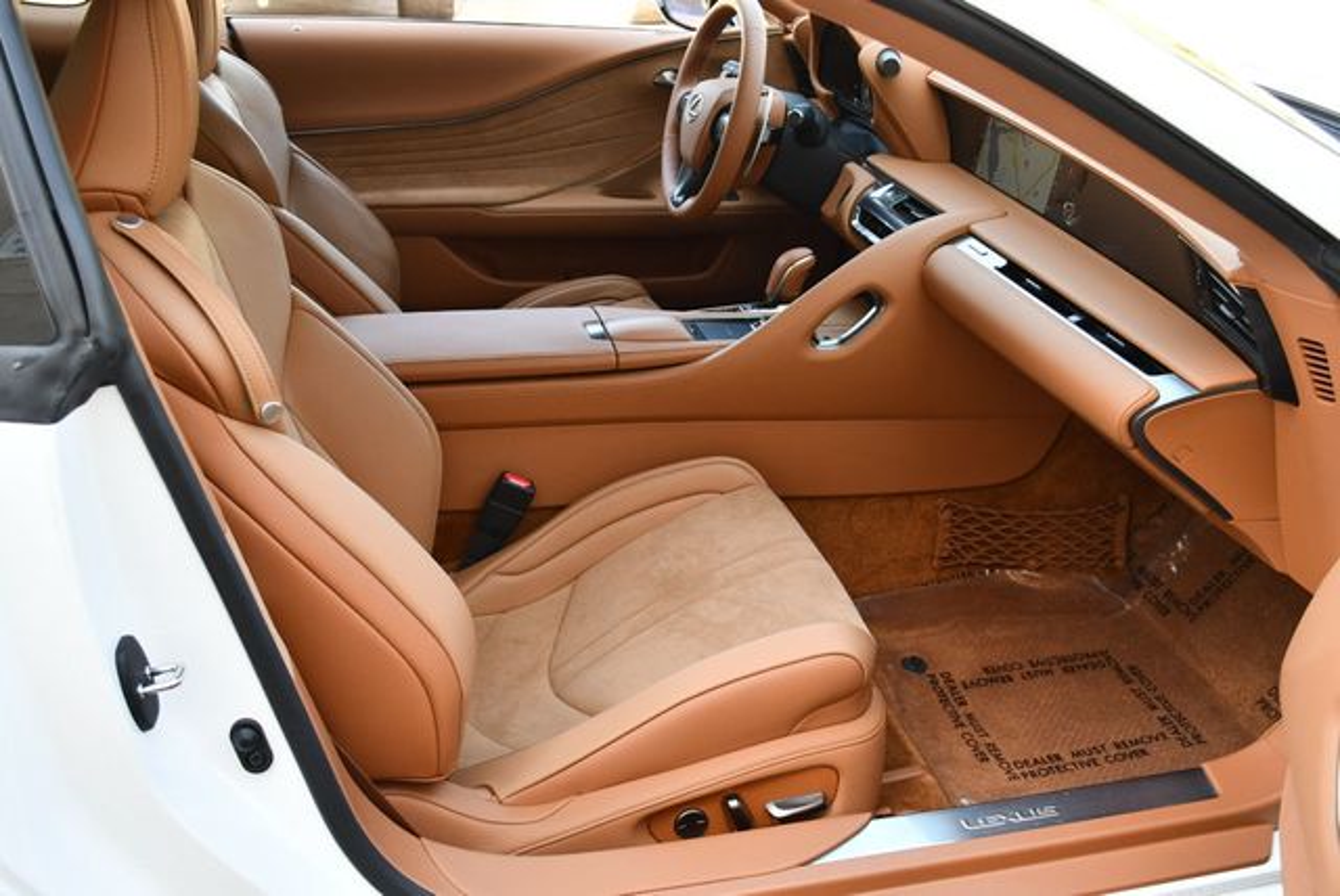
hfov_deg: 53.1
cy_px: 448
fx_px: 1341
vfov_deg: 36.9
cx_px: 670
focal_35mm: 36
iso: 500
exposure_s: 1/250
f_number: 3.5
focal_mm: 18
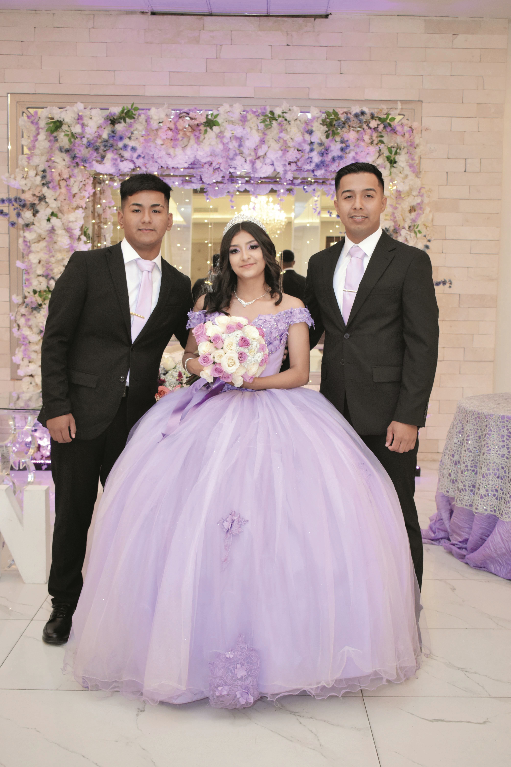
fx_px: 894
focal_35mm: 42
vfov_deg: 46.4
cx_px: 256
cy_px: 384
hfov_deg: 31.9
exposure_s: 1/80
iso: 1600
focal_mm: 28
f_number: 4.2
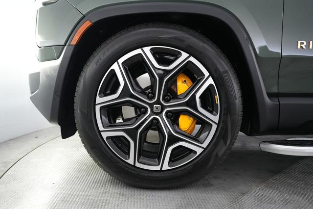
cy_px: 104
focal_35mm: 25
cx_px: 156
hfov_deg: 71.5
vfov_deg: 51.2
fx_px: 217
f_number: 2.8
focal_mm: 25
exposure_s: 1/160
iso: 5000
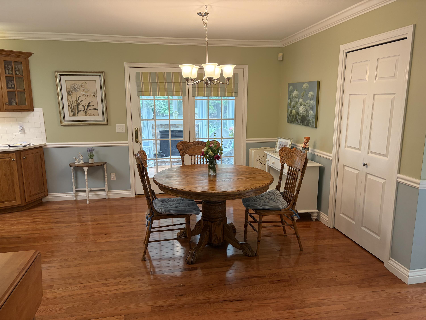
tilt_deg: -11.4
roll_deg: +0.8
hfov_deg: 67.3
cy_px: 160
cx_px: 213
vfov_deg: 53.1
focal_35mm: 26
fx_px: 320
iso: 160
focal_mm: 5.96
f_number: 1.6
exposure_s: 1/60
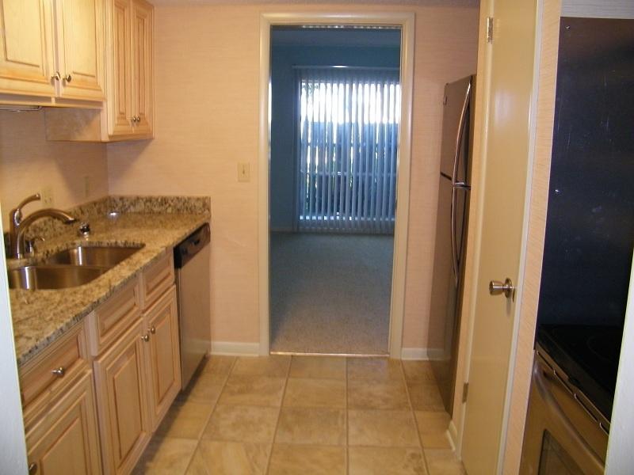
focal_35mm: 28
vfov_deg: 49.7
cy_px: 238
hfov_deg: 63.4
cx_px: 317
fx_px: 513
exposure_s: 1/30
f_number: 3.5
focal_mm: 5
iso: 160
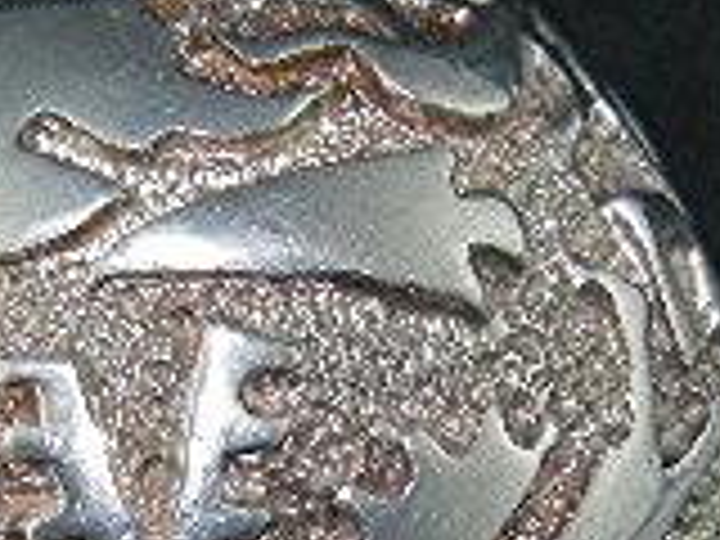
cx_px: 202
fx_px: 4909
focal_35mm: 236
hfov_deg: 8.4
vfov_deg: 6.3
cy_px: 477
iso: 440
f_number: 8
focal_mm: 10.6
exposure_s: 1/30
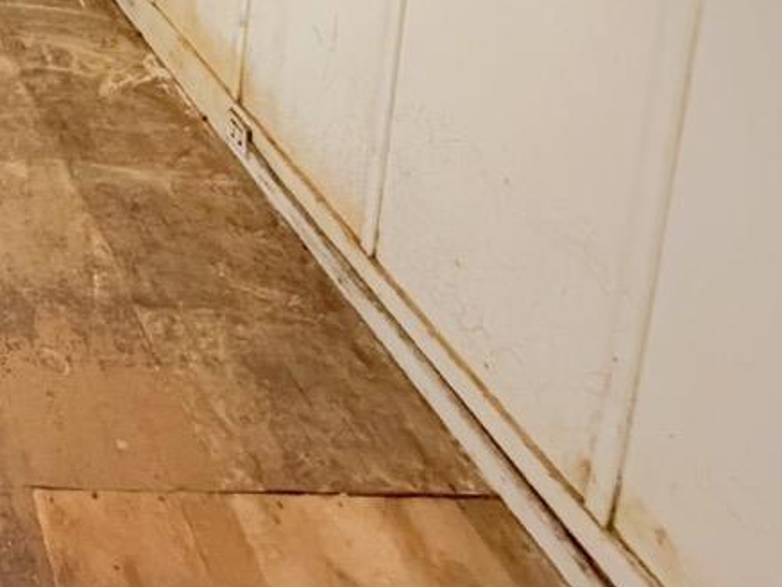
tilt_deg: -7.5
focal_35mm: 41
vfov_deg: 26.7
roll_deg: -2.4
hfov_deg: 35.2
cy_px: -263
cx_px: -175
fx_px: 926
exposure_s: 1/60
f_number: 2.2
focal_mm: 2.22
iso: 640
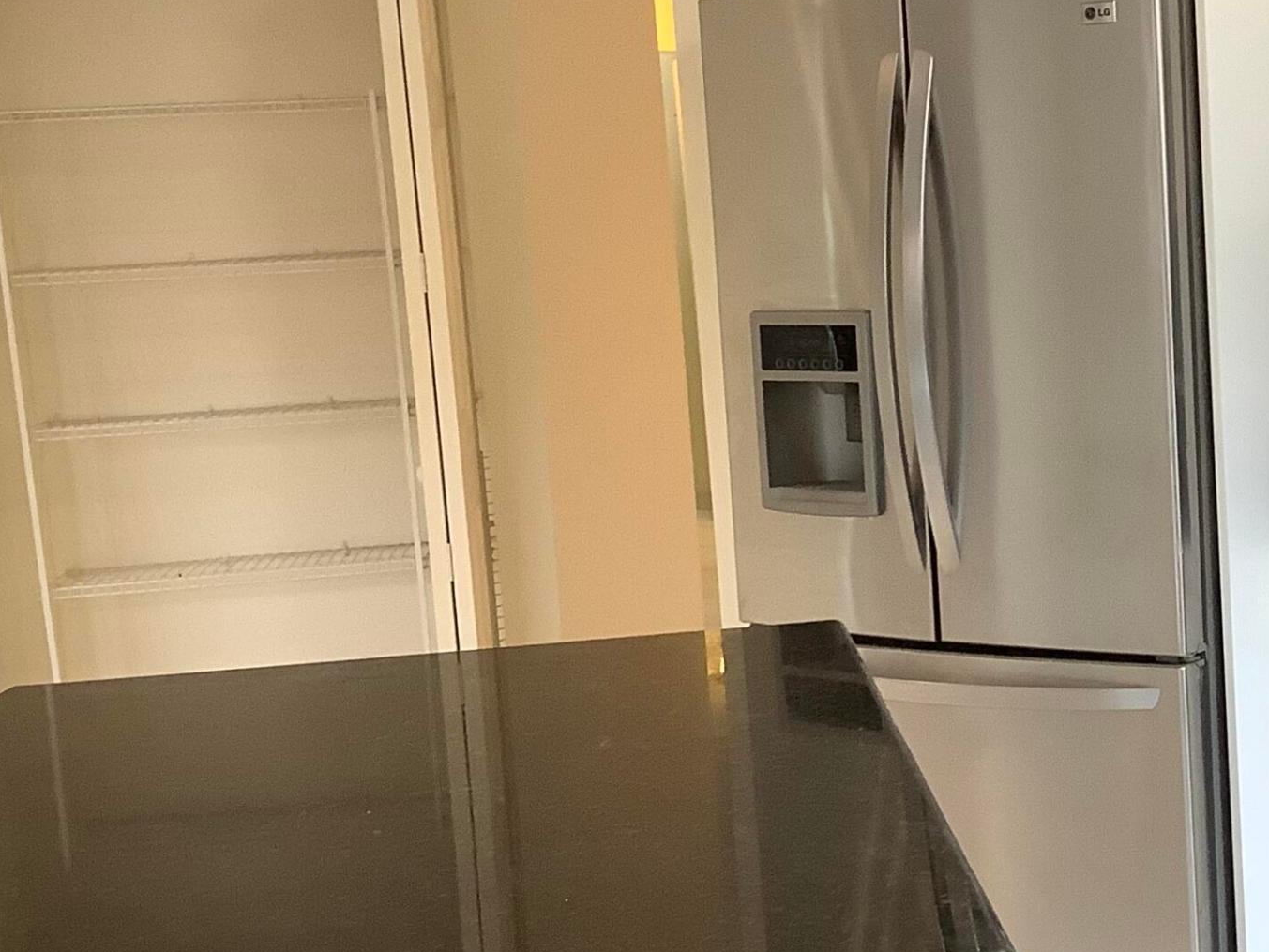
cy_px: 536
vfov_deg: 22.2
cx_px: 1154
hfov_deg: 28.2
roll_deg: +1.6
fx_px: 2420
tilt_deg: -9.5
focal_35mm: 66
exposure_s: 1/60
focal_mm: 3.3
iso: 200
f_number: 2.4
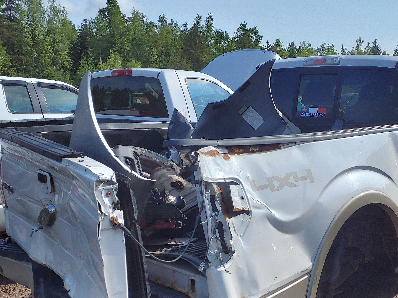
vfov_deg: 35.5
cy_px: 205
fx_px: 460
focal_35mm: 40
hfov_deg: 46.3
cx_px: 252
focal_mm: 3.58
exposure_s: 1/1255
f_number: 1.9
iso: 40
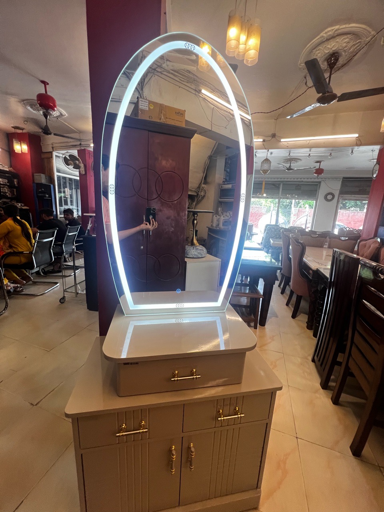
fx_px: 192
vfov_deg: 106.2
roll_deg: -3.7
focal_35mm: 13
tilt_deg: -12.3
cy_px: 256
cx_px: 192
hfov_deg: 89.9
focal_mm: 1.57
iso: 200
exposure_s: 1/100
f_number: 1.8
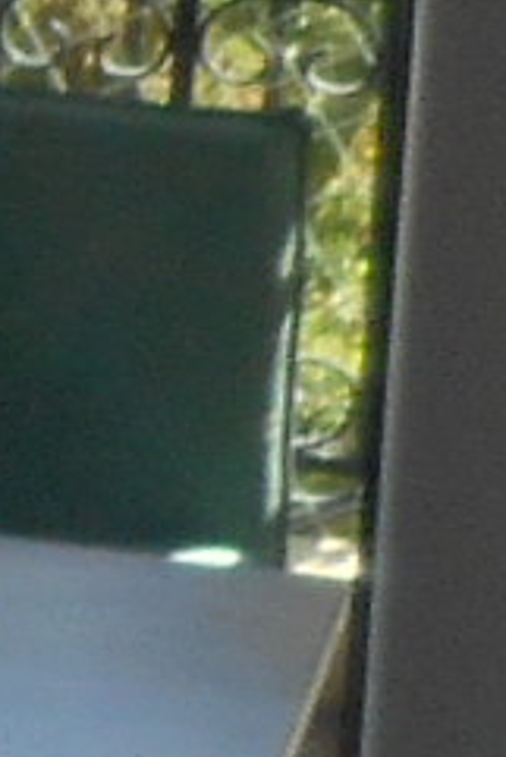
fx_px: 5158
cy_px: -88
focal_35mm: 245
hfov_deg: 4.1
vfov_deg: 8.3
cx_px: -2957
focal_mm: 4.5
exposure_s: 1/160
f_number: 3.7
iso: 80
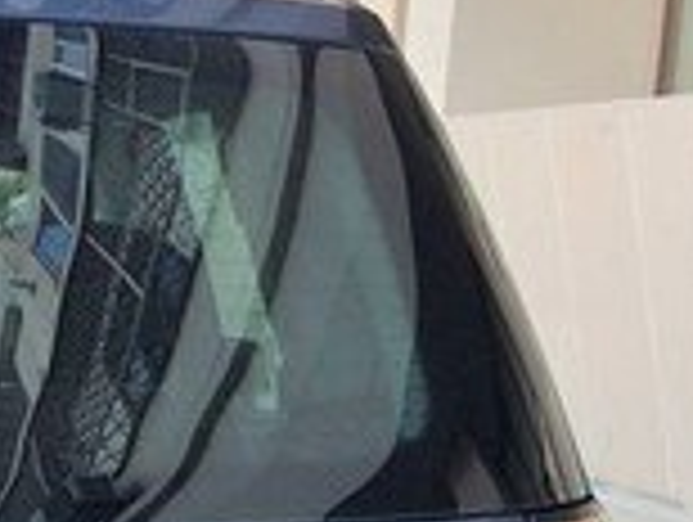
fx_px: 2486
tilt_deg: -12.1
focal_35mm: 124
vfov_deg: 11.7
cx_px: -207
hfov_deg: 15.1
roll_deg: -1.8
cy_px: 646
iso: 32
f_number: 2.2
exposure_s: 1/100
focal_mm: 4.15
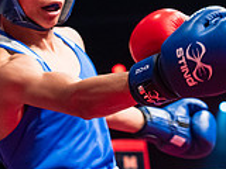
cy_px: 61
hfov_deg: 11.0
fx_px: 1136
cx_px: 311
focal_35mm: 174
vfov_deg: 8.5
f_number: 2.5
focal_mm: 50
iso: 3200
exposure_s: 1/1000
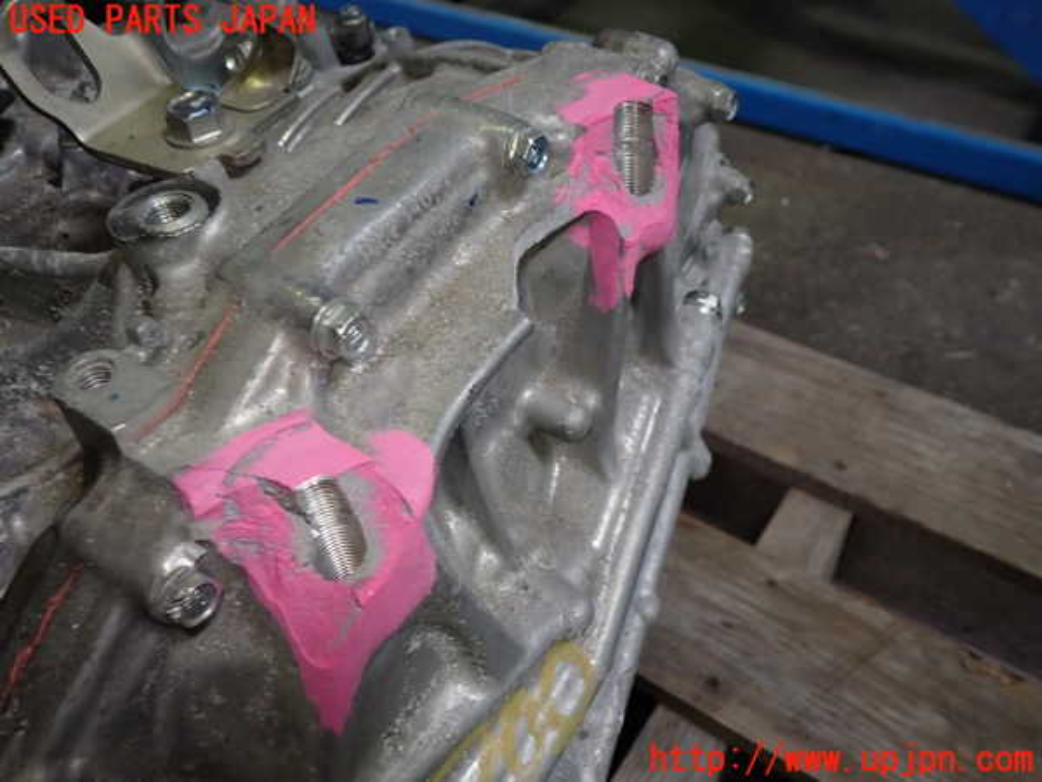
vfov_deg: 46.8
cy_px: 391
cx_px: 521
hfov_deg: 60.0
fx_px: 903
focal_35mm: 30
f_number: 2.3
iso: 200
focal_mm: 5.4
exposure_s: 1/50
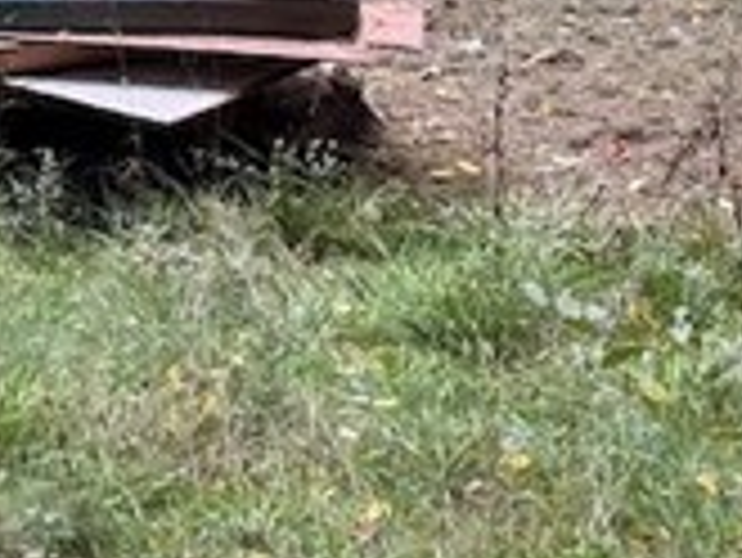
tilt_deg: -10.4
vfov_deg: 9.5
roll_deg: -3.2
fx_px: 3196
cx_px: -90
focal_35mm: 149
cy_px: -400
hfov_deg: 13.0
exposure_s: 1/171
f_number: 1.78
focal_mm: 6.76
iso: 80
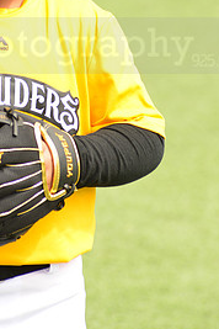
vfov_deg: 4.7
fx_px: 3960
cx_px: 31
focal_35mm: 434
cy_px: 35
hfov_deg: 3.2
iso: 200
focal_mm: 200
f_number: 8
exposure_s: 1/250
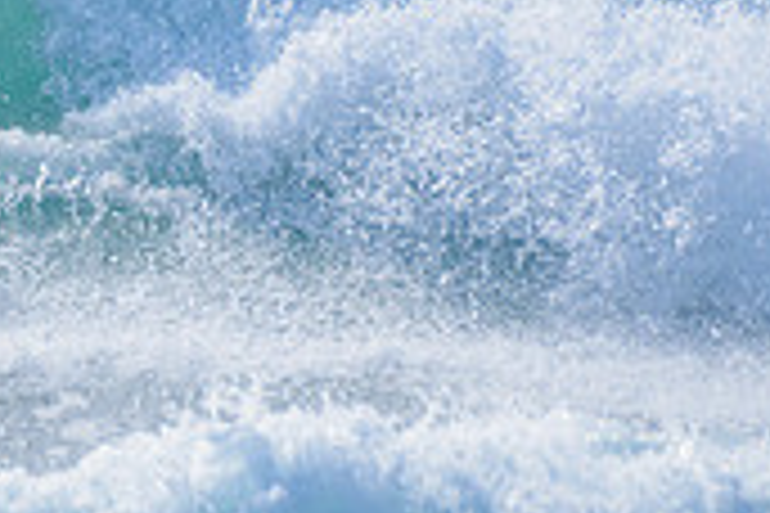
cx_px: -468
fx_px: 44485
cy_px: 50
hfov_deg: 1.0
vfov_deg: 0.7
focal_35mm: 2080
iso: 100
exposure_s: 1/2000
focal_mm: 500
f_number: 5.6
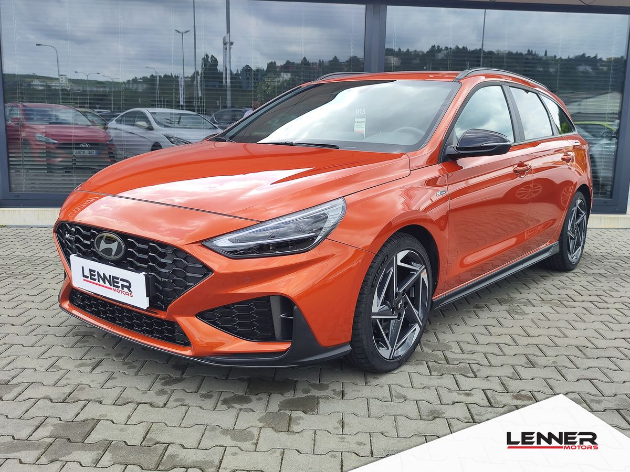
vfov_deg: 58.9
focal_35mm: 23
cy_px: 236
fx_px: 419
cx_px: 315
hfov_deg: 73.9
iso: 50
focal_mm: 7.01
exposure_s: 1/315
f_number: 1.69
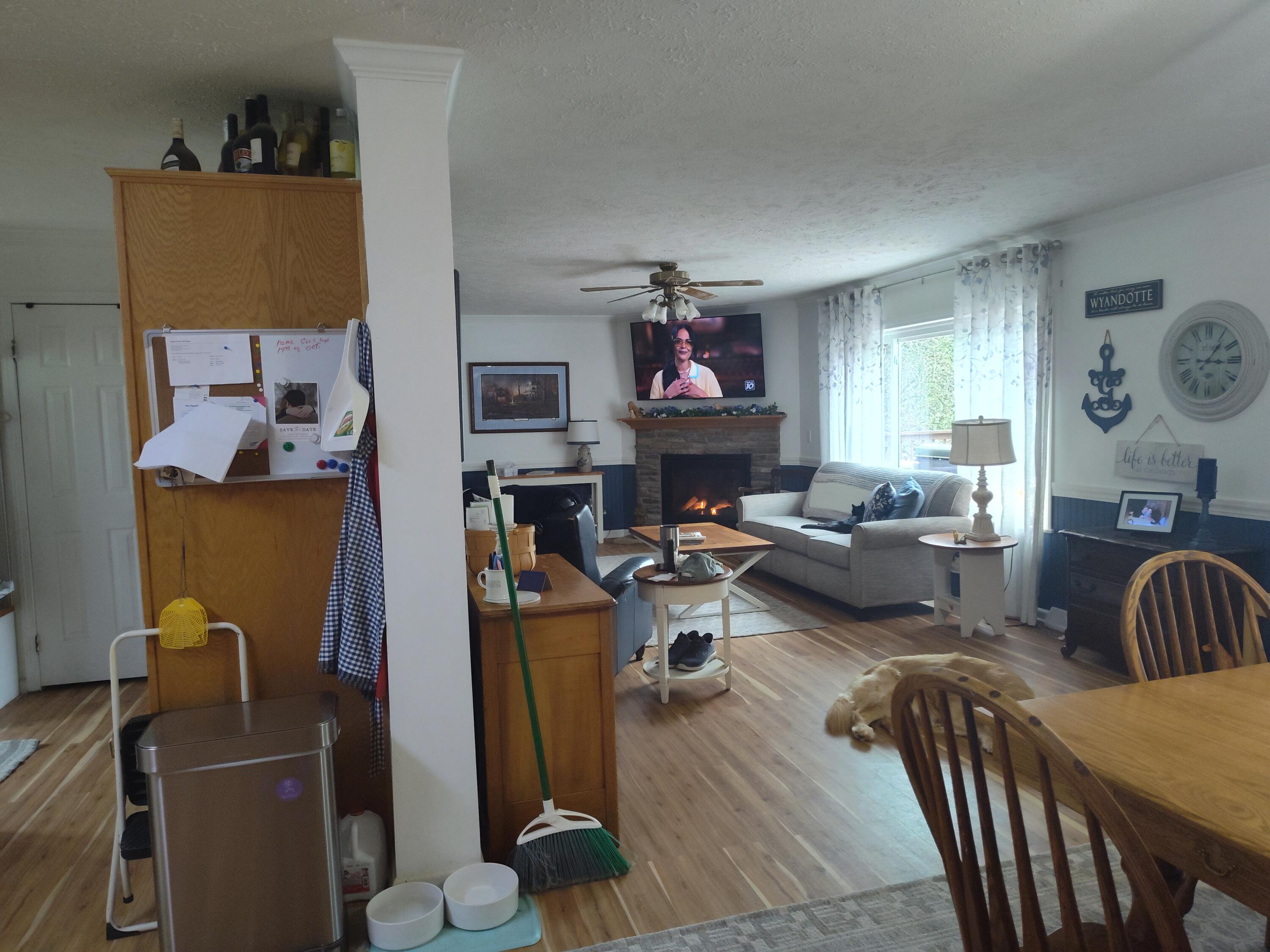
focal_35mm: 23
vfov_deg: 58.9
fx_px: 844
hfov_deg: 73.9
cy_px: 476
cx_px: 635
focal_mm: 5.56
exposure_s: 1/120
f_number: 1.8
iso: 888
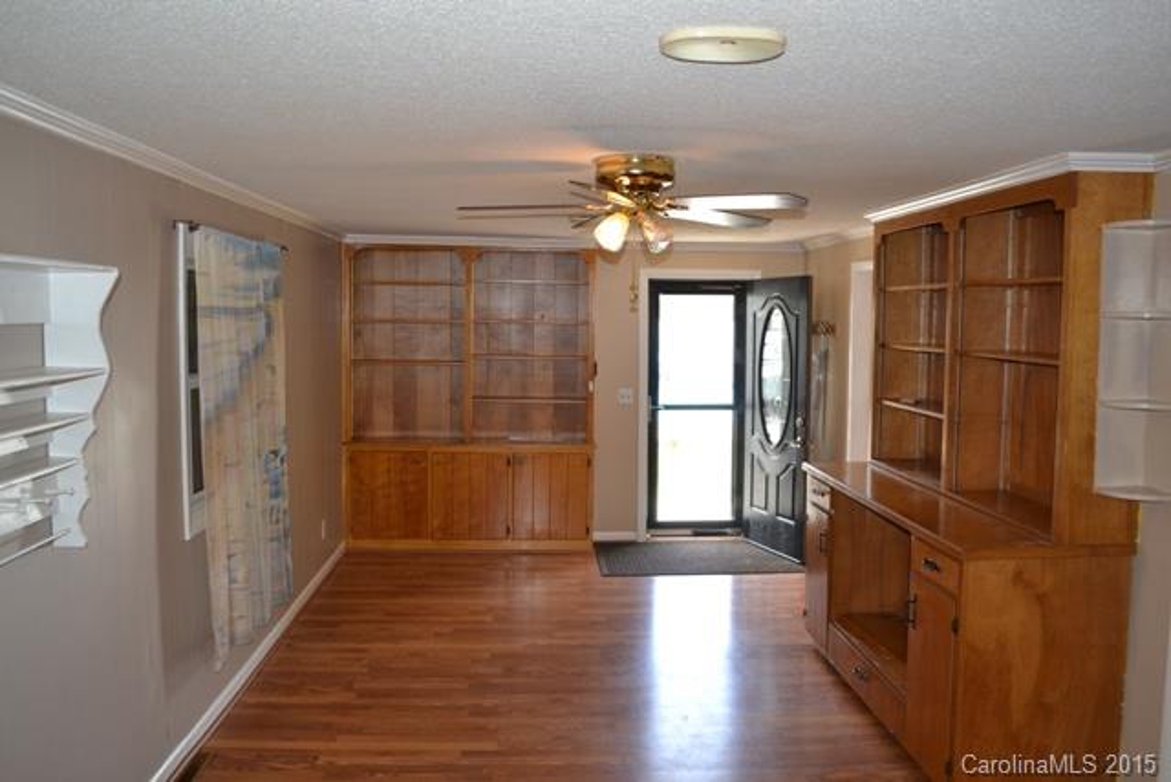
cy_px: 391
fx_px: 878
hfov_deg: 67.4
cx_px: 586
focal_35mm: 27
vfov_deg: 48.0
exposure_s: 1/125
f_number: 4
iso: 400
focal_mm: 18
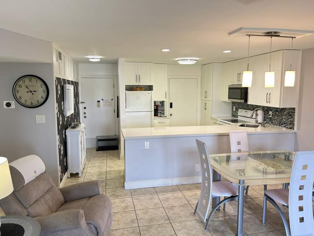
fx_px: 236
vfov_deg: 53.1
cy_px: 118
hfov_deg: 67.3
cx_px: 157
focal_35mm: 26
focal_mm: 5.7
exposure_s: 1/60
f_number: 1.5
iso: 125
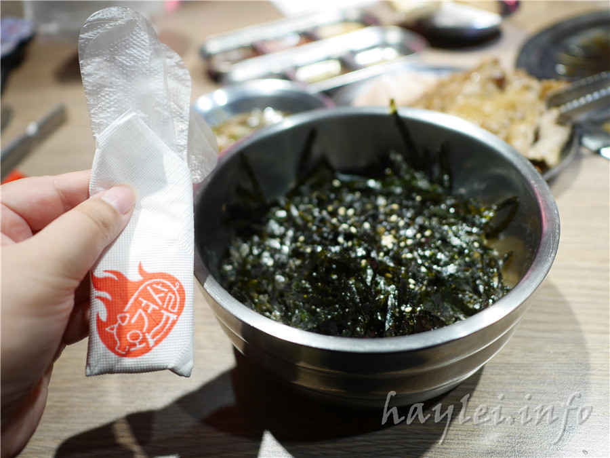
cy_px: 229
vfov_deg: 46.8
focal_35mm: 30
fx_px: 529
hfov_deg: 60.0
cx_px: 305
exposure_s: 1/80
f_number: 1.7
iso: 200
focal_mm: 15
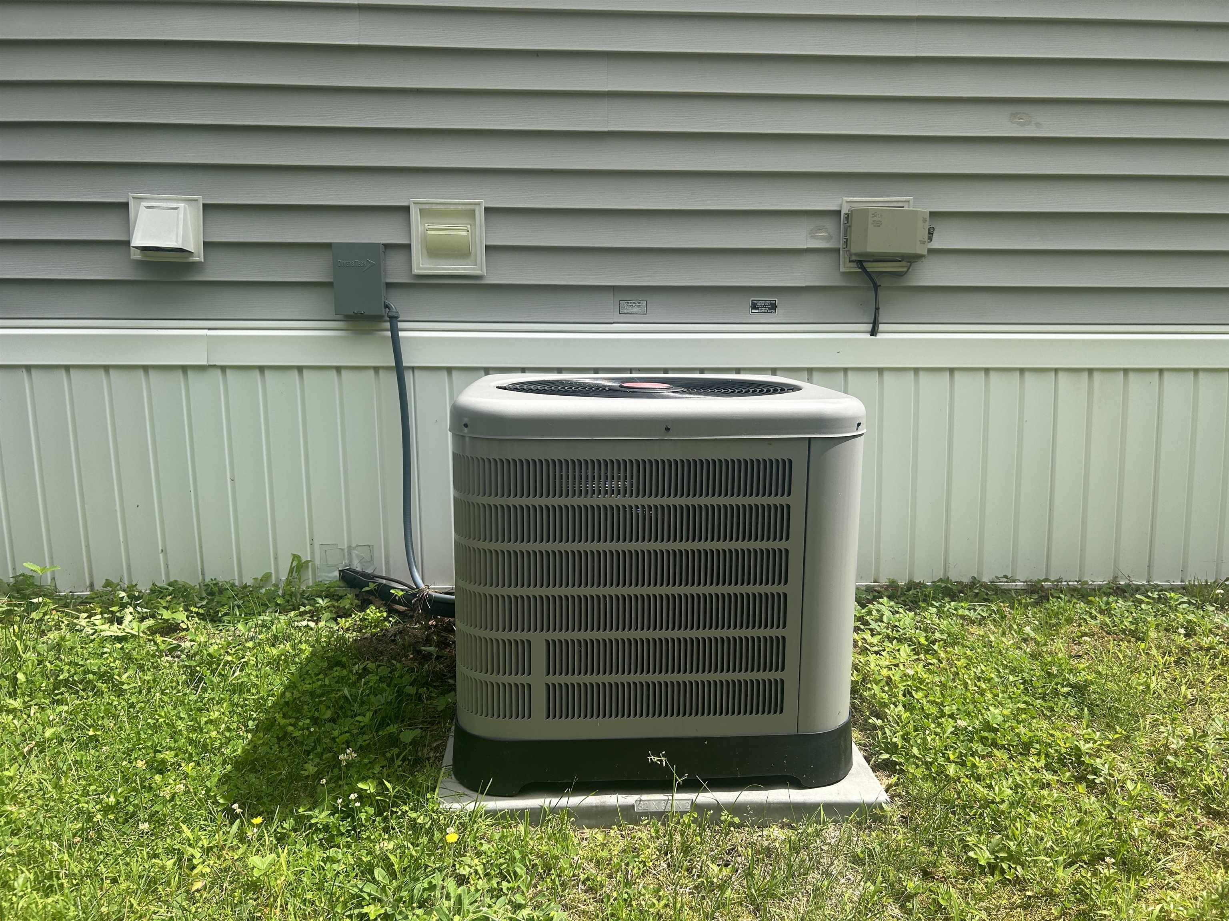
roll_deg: +1.1
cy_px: 460
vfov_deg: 53.1
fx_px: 923
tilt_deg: -8.8
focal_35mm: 26
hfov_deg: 67.3
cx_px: 614
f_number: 1.5
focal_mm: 5.7
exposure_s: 1/2045
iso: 50
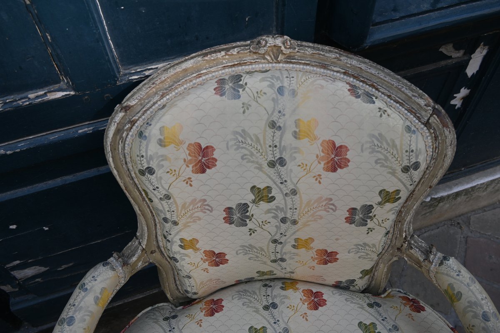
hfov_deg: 63.2
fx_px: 406
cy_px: 166
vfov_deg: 44.6
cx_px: 250
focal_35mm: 29
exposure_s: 1/250
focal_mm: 19.5
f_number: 5.6
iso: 140
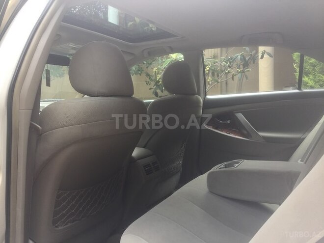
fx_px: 271
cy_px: 122
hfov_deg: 61.7
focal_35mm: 29
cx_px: 162
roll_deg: +2.4
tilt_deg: -2.5
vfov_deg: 48.2
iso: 32
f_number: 2.2
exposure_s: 1/122
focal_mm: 4.15
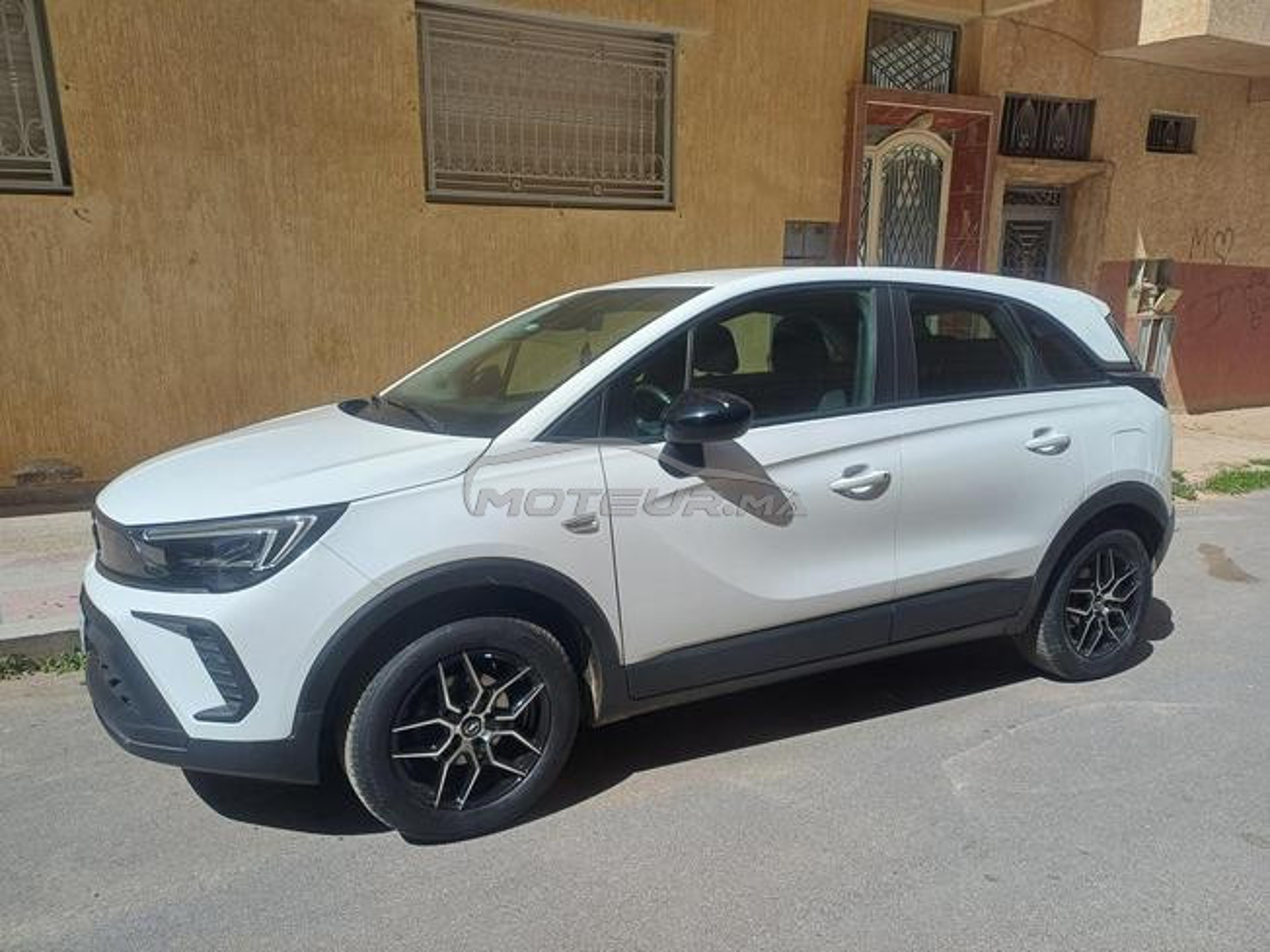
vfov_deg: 54.9
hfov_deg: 69.4
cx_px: 635
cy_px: 476
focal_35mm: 25
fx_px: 917
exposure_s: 1/1658
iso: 50
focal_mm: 4.65
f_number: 1.8
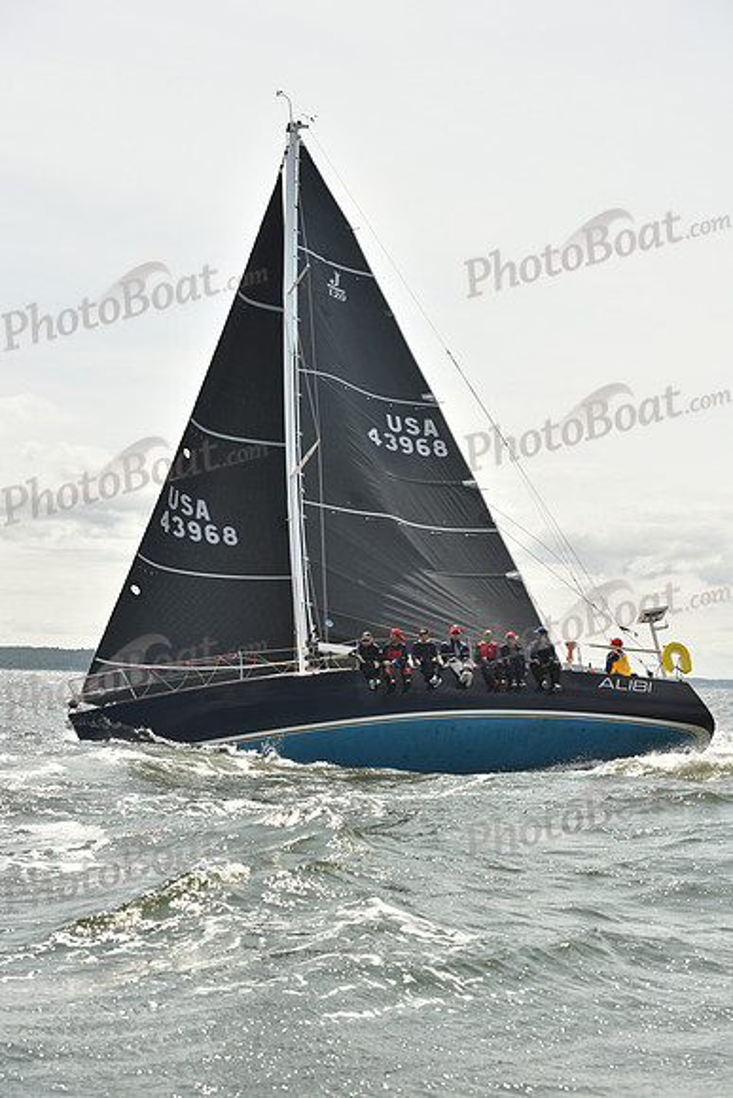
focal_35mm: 70
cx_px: 366
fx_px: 2136
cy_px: 549
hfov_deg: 19.5
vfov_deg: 28.8
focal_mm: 70
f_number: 8
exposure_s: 1/800
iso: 250
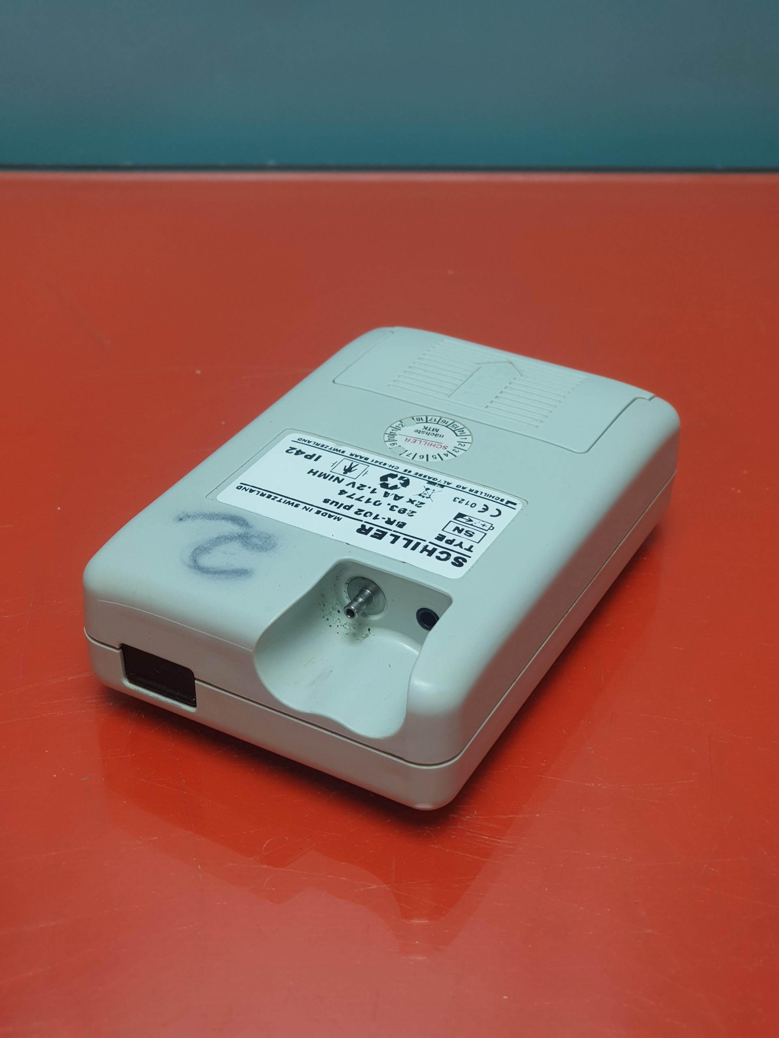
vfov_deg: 36.8
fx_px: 1560
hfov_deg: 28.0
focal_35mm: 52
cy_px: 519
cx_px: 390
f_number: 2.4
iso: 50
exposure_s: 1/33
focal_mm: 6
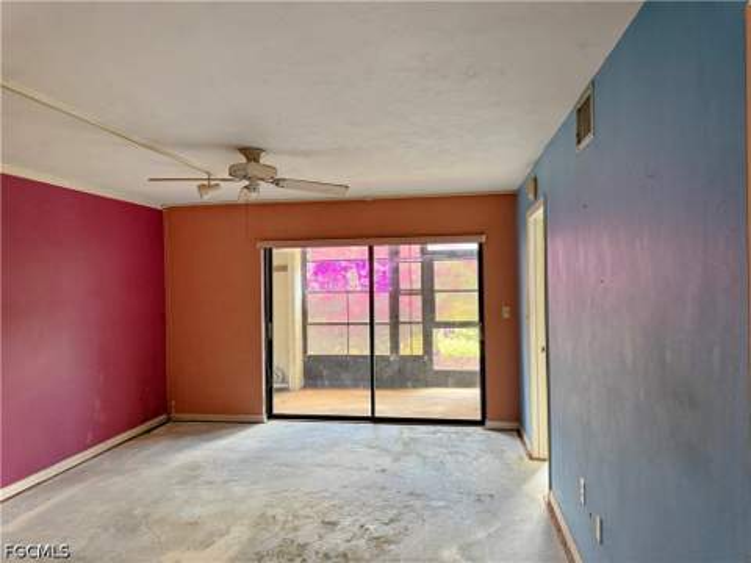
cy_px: 282
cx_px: 376
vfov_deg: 56.8
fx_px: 521
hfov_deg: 71.6
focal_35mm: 24
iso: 400
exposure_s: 1/60
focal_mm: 6.76
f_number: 1.78
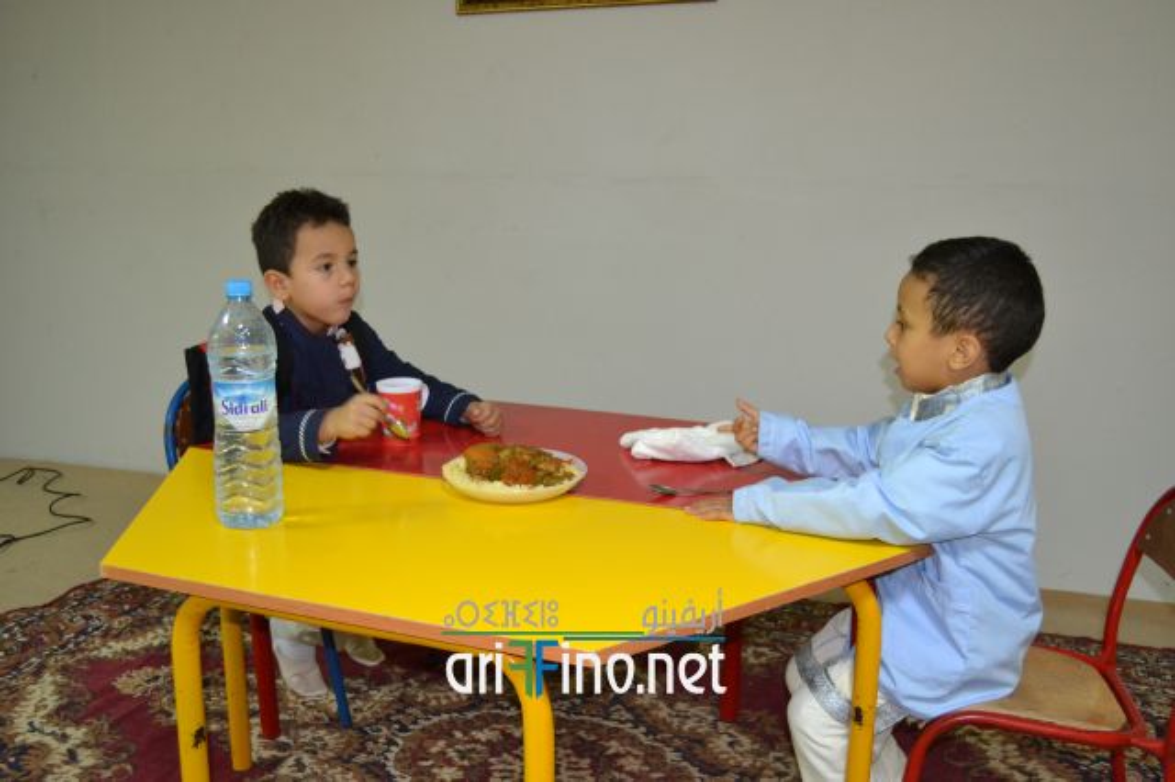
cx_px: 588
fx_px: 1076
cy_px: 391
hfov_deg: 57.2
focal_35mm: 33
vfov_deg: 39.9
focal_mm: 22
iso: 2000
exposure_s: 1/60
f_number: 4
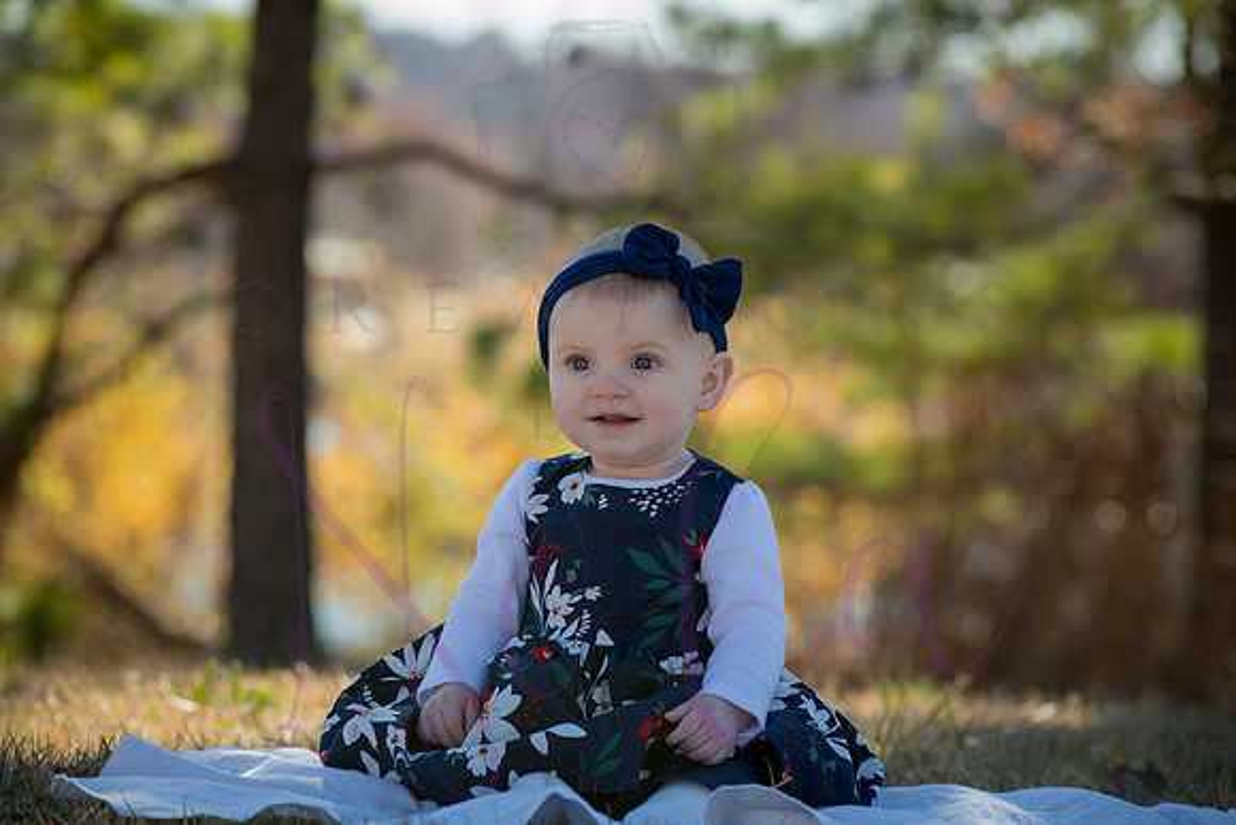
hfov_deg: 14.2
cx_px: 618
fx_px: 4979
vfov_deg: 9.5
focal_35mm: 145
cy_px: 412
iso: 400
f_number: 5.6
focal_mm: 145
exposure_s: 1/640
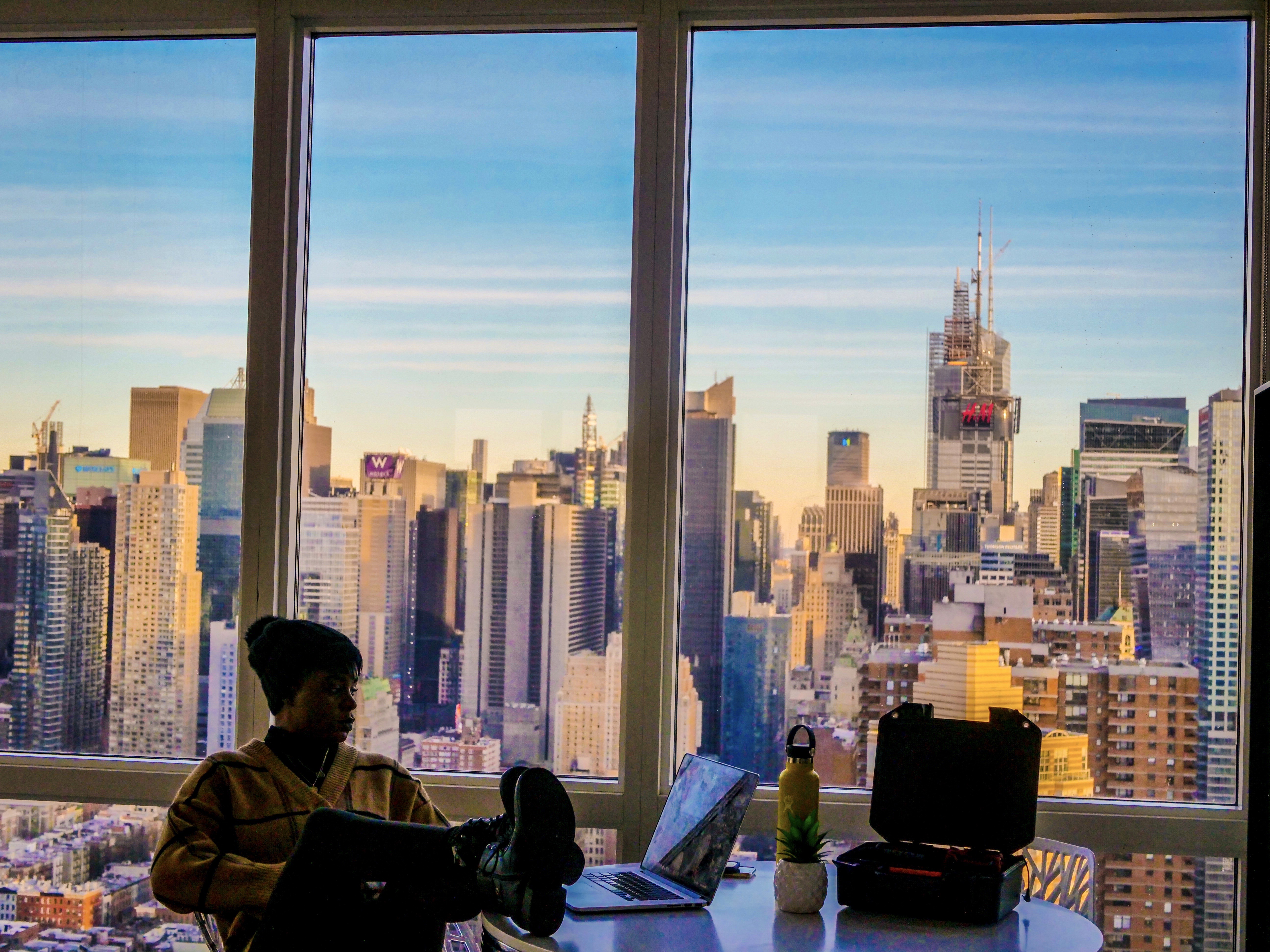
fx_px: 1834
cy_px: 476
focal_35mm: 50
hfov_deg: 38.2
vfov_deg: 29.1
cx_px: 635
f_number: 5
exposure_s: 1/1000
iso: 800
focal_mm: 25
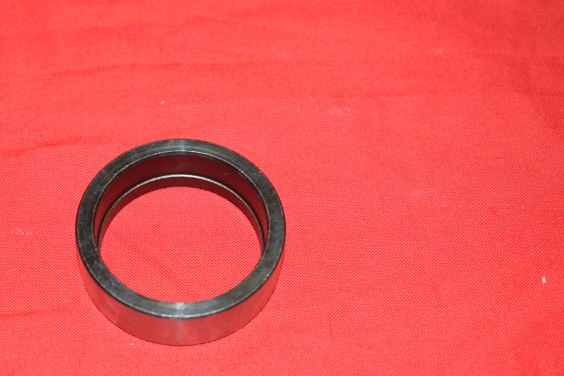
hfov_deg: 29.0
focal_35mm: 69
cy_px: 239
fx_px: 1081
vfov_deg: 19.7
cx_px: 181
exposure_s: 1/160
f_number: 5.6
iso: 800
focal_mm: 32
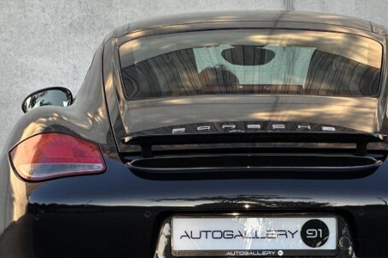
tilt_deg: +1.2
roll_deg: +0.1
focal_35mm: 182
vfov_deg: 7.5
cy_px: 124
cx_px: 260
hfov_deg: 11.3
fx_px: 1960
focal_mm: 9
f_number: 2.8
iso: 32
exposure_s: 1/121
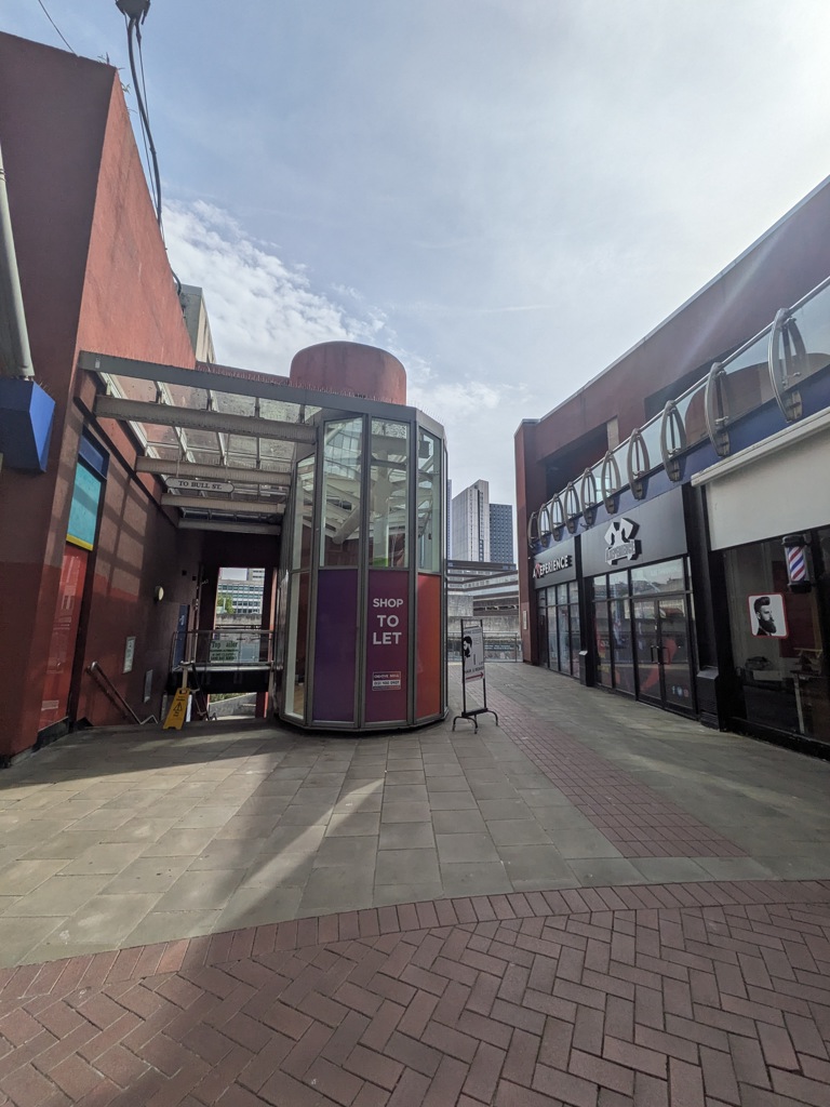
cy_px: 554
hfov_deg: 85.7
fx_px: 448
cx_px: 415
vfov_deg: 102.1
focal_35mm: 14
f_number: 2.2
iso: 42
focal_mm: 1.85
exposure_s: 1/3322
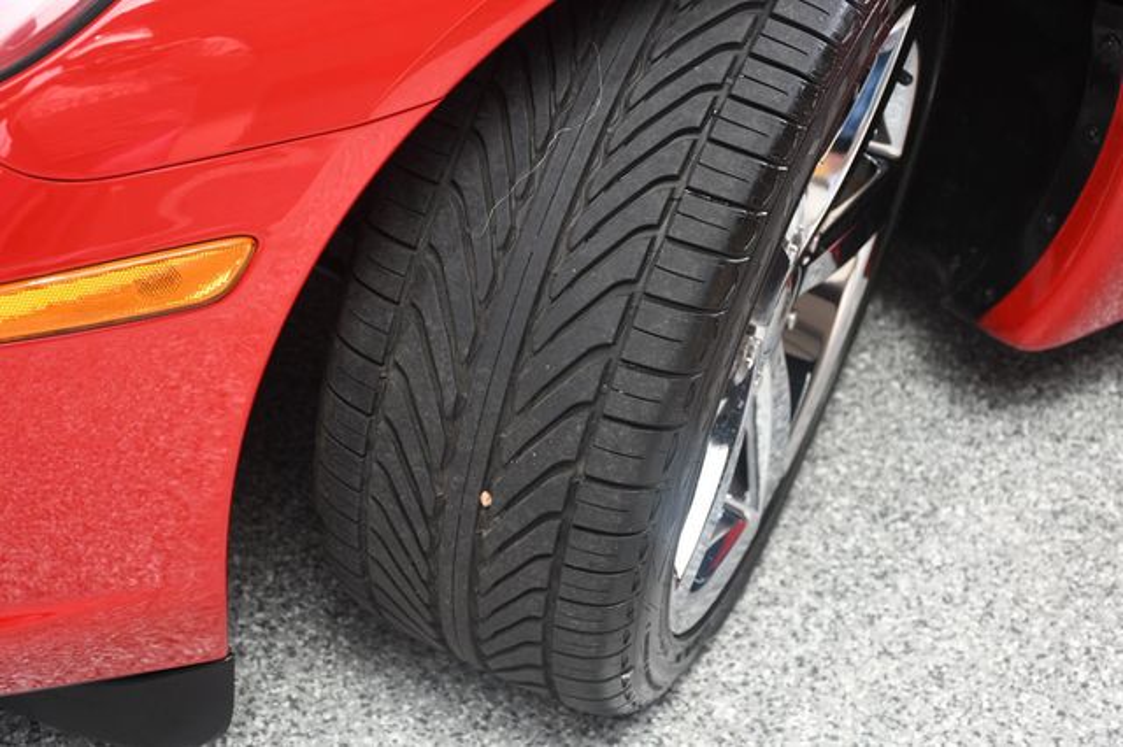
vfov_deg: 20.3
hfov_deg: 30.1
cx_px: 562
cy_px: 374
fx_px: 2089
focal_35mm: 67
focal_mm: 45
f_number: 4.5
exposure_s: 1/160
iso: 100
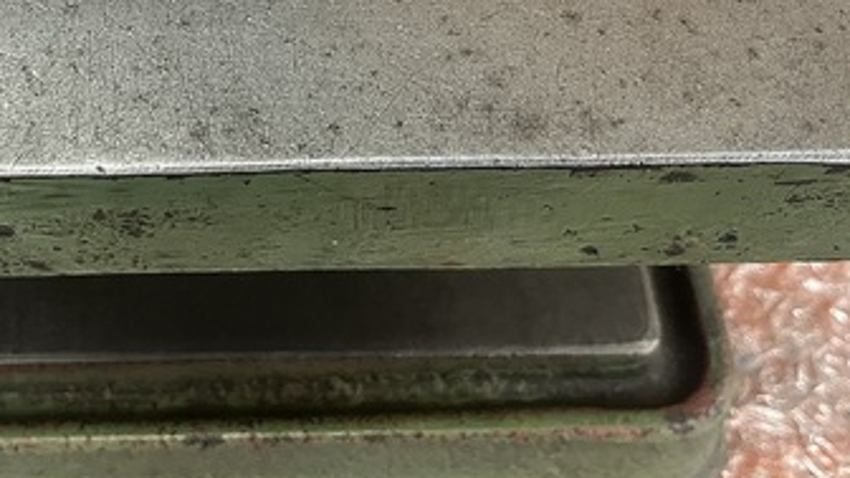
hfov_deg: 37.5
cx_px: 210
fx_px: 1217
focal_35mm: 54
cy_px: -40
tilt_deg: -51.8
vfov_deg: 21.2
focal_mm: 5.1
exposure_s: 1/60
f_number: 1.6
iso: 250
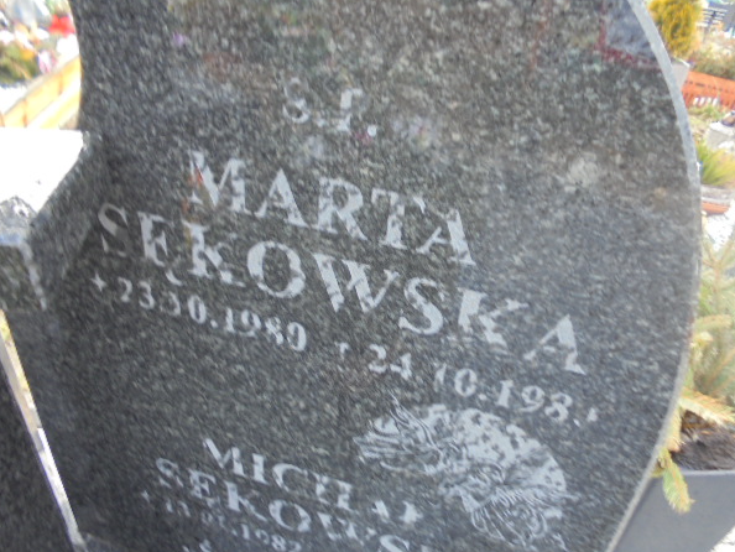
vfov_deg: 49.8
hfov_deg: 63.4
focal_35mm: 28
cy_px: 280
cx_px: 376
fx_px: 595
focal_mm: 4.6
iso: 100
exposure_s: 1/40
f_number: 3.5
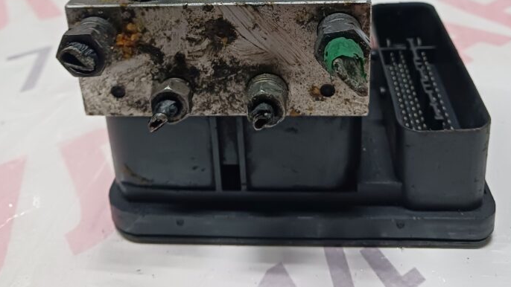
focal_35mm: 40
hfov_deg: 50.5
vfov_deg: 27.8
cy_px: -4
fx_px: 542
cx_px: 258
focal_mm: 4
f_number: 1.8
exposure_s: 1/25
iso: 400
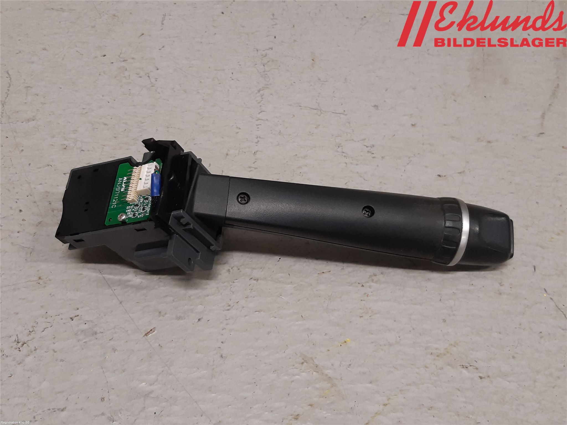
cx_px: 284
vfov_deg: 53.1
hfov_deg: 67.3
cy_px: 212
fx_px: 426
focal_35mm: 26
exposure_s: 1/50
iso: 100
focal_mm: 3.93
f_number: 1.7
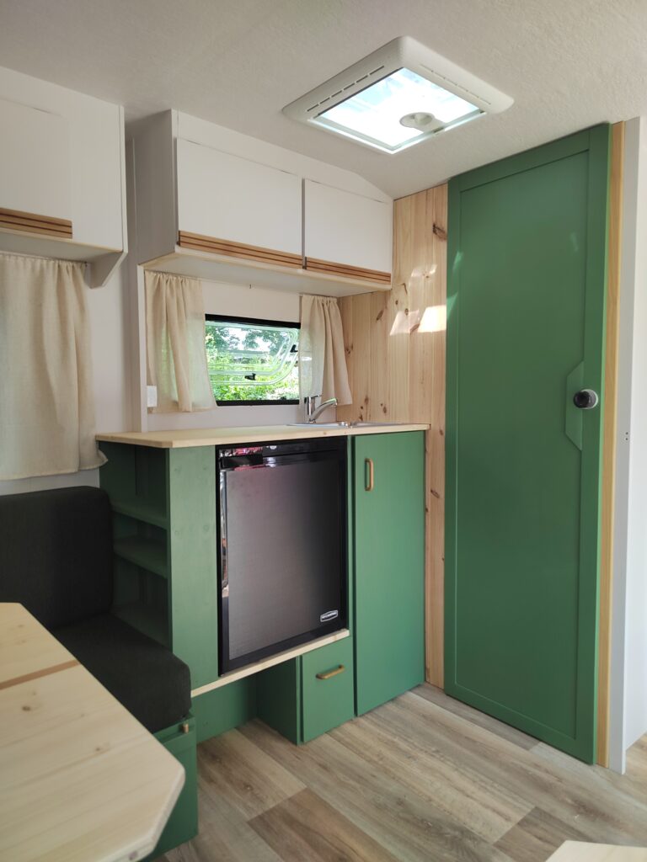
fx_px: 573
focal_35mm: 23
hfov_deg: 58.9
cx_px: 324
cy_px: 431
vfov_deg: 73.9
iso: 216
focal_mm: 5.52
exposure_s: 1/100
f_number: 1.9
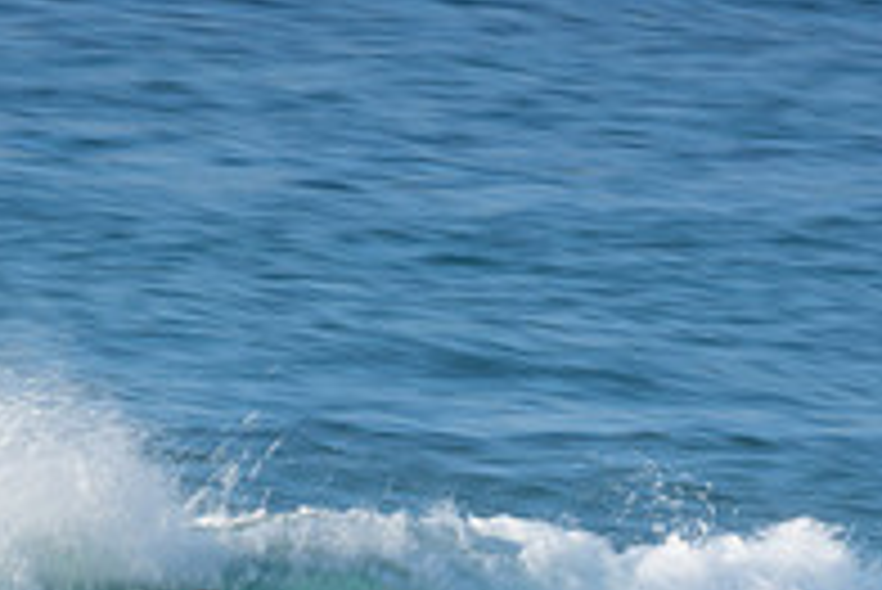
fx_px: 54306
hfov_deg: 0.9
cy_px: 777
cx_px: 284
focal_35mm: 2215
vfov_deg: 0.6
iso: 125
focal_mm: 500
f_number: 22
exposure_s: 1/25
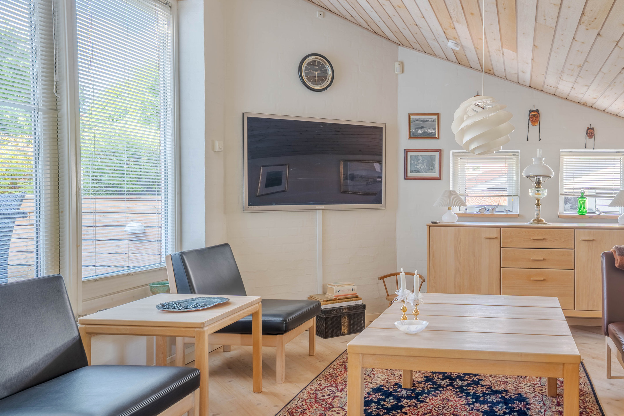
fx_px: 569
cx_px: 425
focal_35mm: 33
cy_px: 201
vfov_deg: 40.2
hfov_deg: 56.0
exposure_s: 1/25
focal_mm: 23.6
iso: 100
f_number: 8
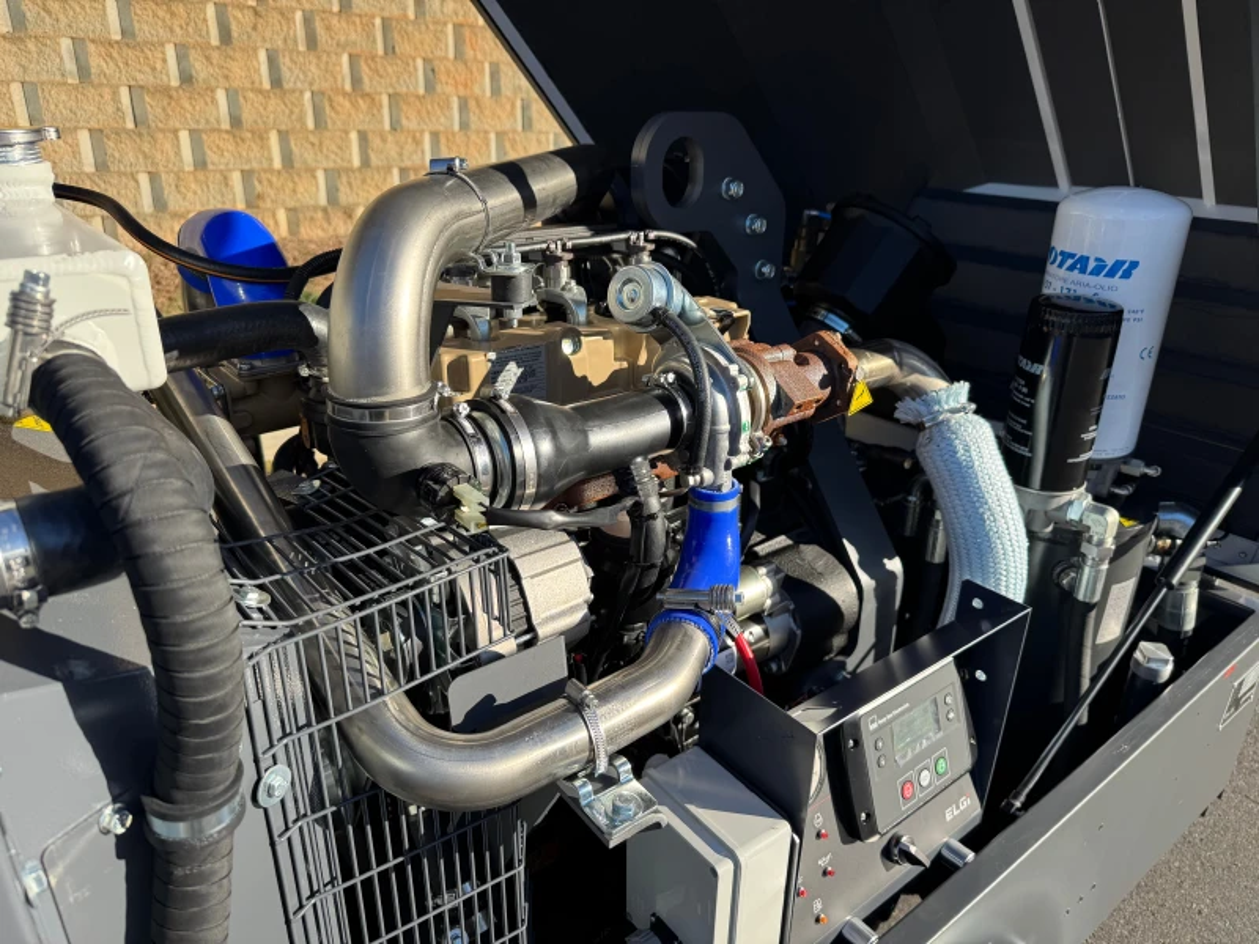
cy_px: 472
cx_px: 630
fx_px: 873
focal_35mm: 24
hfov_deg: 71.6
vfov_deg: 56.8
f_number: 1.78
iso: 80
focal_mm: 6.76
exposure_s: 1/1767
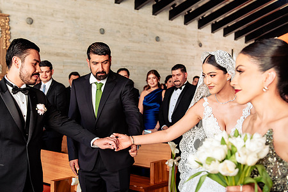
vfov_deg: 27.0
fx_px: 400
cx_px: 124
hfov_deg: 39.5
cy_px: 107
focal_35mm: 50
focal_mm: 38
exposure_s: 1/320
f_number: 3.5
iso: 800
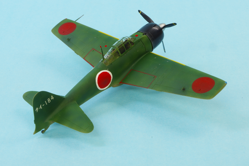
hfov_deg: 25.7
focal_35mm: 79
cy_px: 83
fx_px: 546
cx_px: 124
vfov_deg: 17.2
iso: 100
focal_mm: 53
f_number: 29
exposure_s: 4
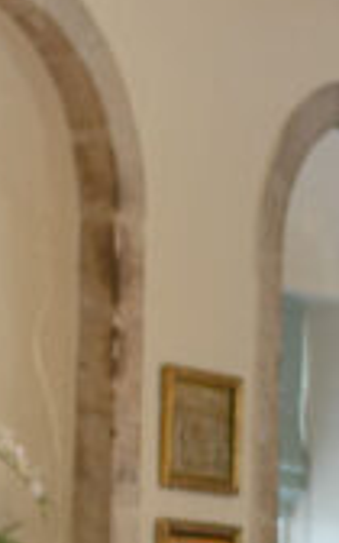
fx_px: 3223
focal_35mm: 218
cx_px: 878
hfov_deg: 5.7
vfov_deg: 9.6
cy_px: 440
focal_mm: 35
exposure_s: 1/160
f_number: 1.4
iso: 100
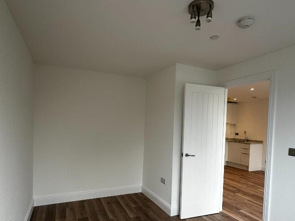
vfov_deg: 60.6
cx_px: 143
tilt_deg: -1.9
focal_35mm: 22
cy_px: 132
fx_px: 187
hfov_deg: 76.4
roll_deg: -1.4
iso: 64
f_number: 2.2
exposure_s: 1/99
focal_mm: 2.22
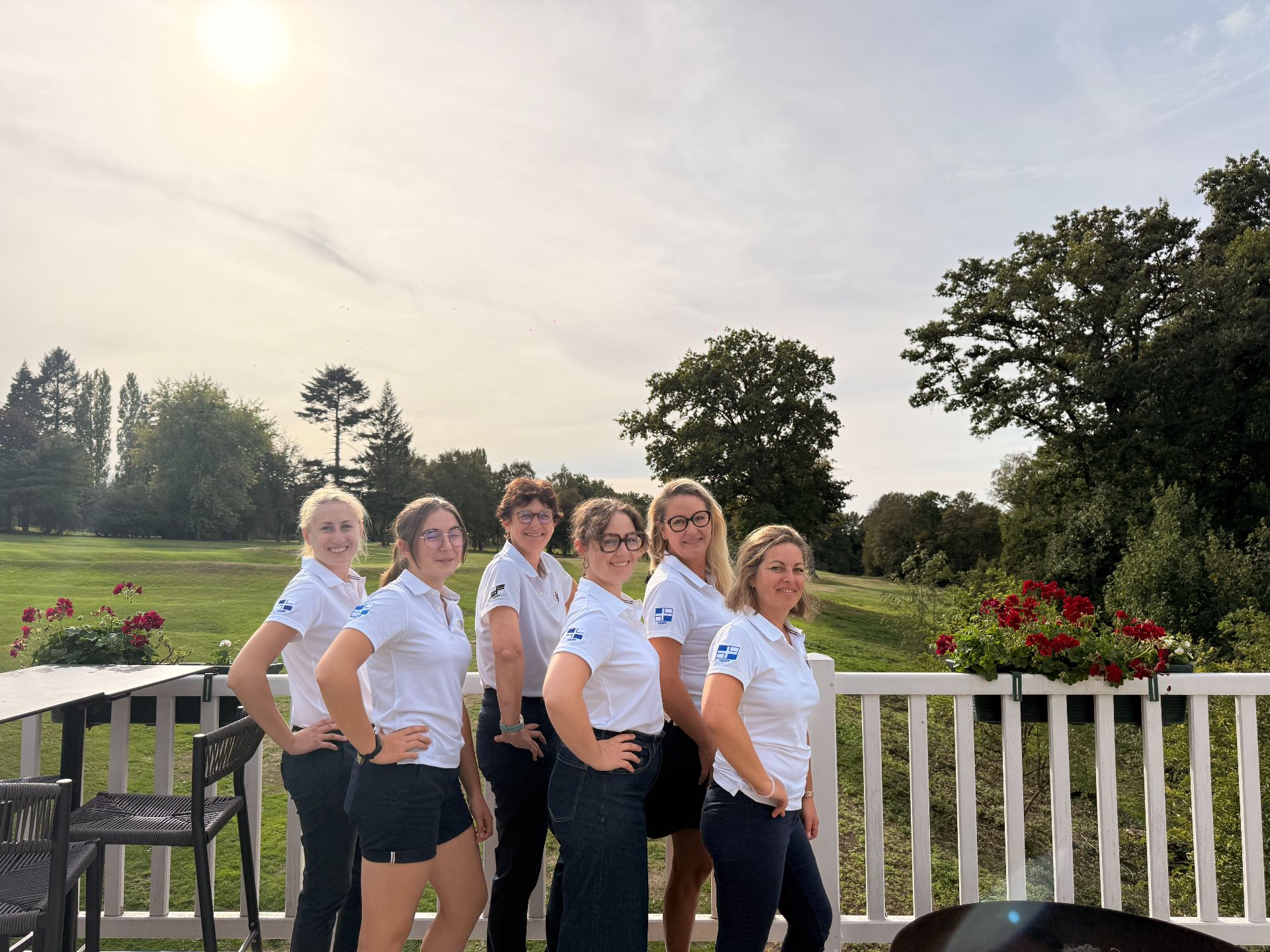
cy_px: 476
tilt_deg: +5.0
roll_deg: +0.4
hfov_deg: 71.6
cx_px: 635
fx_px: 881
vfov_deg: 56.8
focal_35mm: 24
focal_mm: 6.76
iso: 125
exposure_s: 1/8130
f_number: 1.78
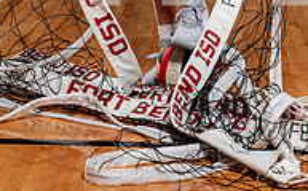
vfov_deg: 7.8
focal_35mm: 162
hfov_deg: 12.9
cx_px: 147
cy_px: -154
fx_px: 1358
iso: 200
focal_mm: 68
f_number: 5.6
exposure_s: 1/250
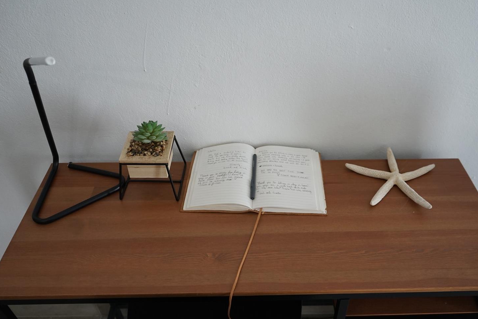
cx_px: 258
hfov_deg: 60.2
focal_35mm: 31
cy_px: 159
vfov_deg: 42.3
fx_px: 412
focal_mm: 28
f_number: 4
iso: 1000
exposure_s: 1/160
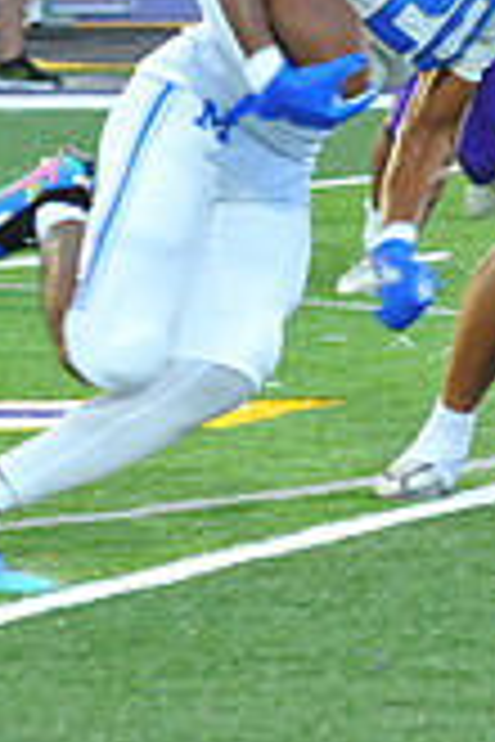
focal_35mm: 701
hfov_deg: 2.0
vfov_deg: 2.9
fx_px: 14457
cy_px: -117
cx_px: 932
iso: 3200
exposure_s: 1/320
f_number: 7.1
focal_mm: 200
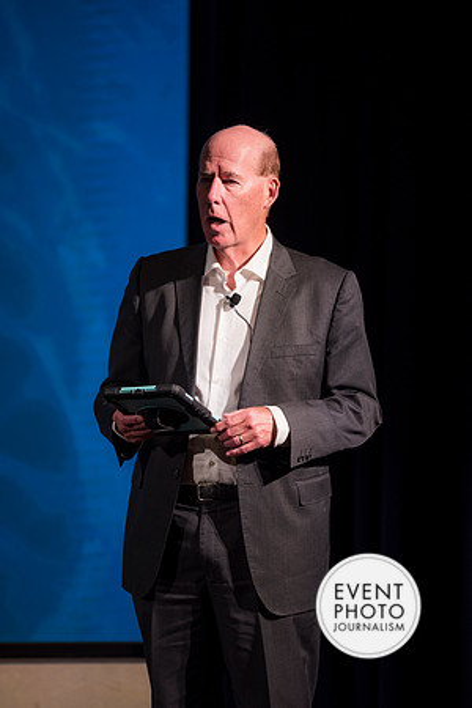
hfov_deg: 6.9
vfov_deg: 10.3
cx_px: 236
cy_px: 354
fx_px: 3933
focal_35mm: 200
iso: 320
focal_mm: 200
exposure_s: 1/160
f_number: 2.8
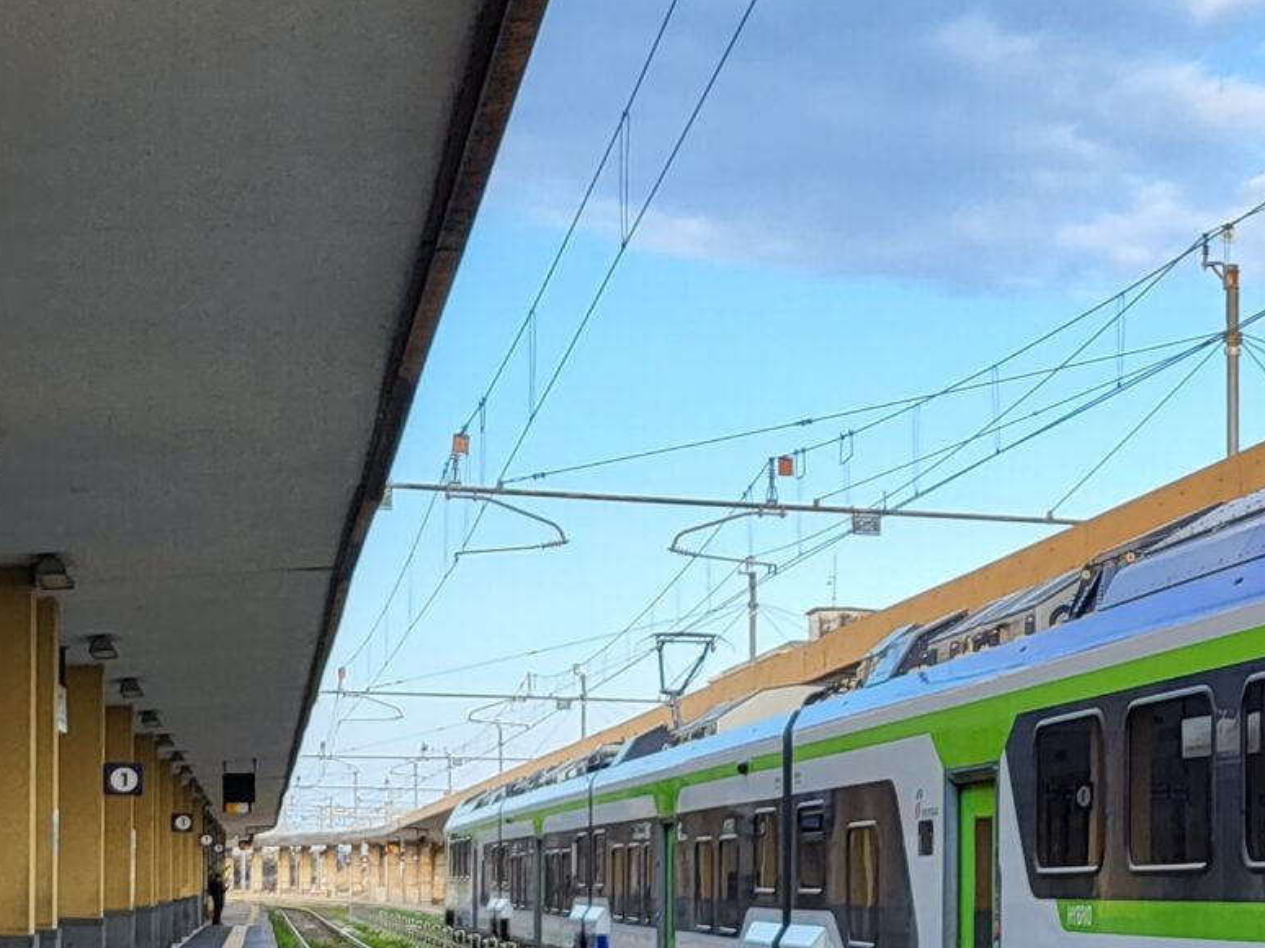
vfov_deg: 16.8
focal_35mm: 86
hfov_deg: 20.9
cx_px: 1610
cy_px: 935
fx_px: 3142
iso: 40
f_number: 1.8
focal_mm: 5.4
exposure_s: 1/431
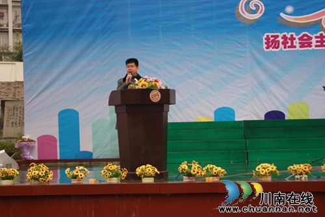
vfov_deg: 16.6
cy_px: 108
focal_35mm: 82
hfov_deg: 24.6
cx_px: 162
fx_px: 745
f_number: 5.6
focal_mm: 55
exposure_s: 1/125
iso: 400
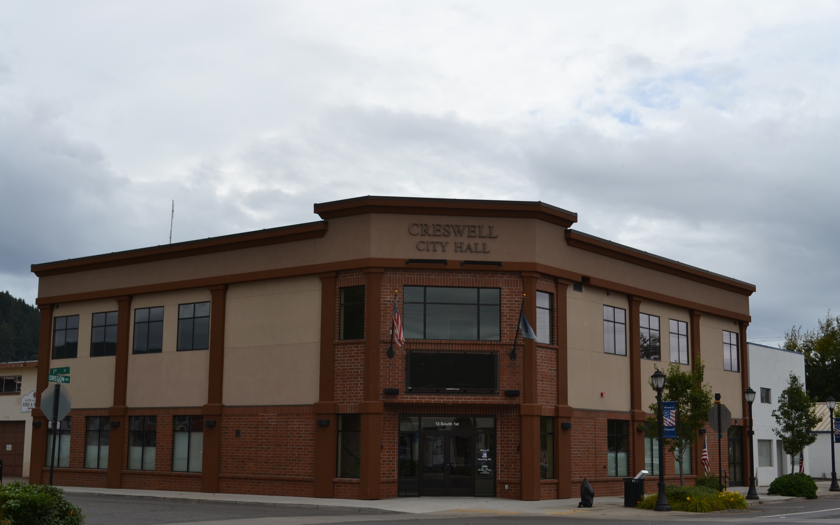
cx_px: 419
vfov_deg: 26.3
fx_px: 1122
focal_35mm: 49
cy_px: 255
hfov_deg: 41.1
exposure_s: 1/200
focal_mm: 32
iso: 100
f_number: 7.1
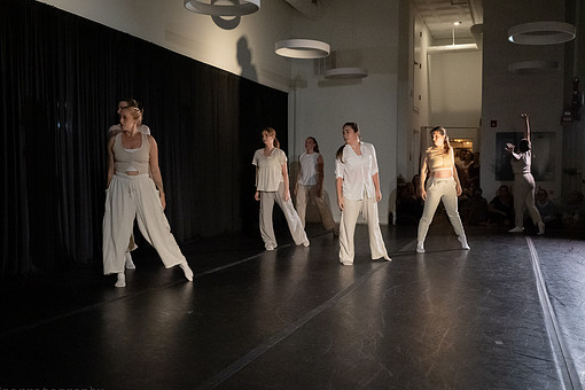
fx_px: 601
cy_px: 189
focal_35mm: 37
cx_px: 286
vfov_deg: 35.9
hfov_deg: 51.9
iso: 6400
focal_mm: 28
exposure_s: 1/500
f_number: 4.5
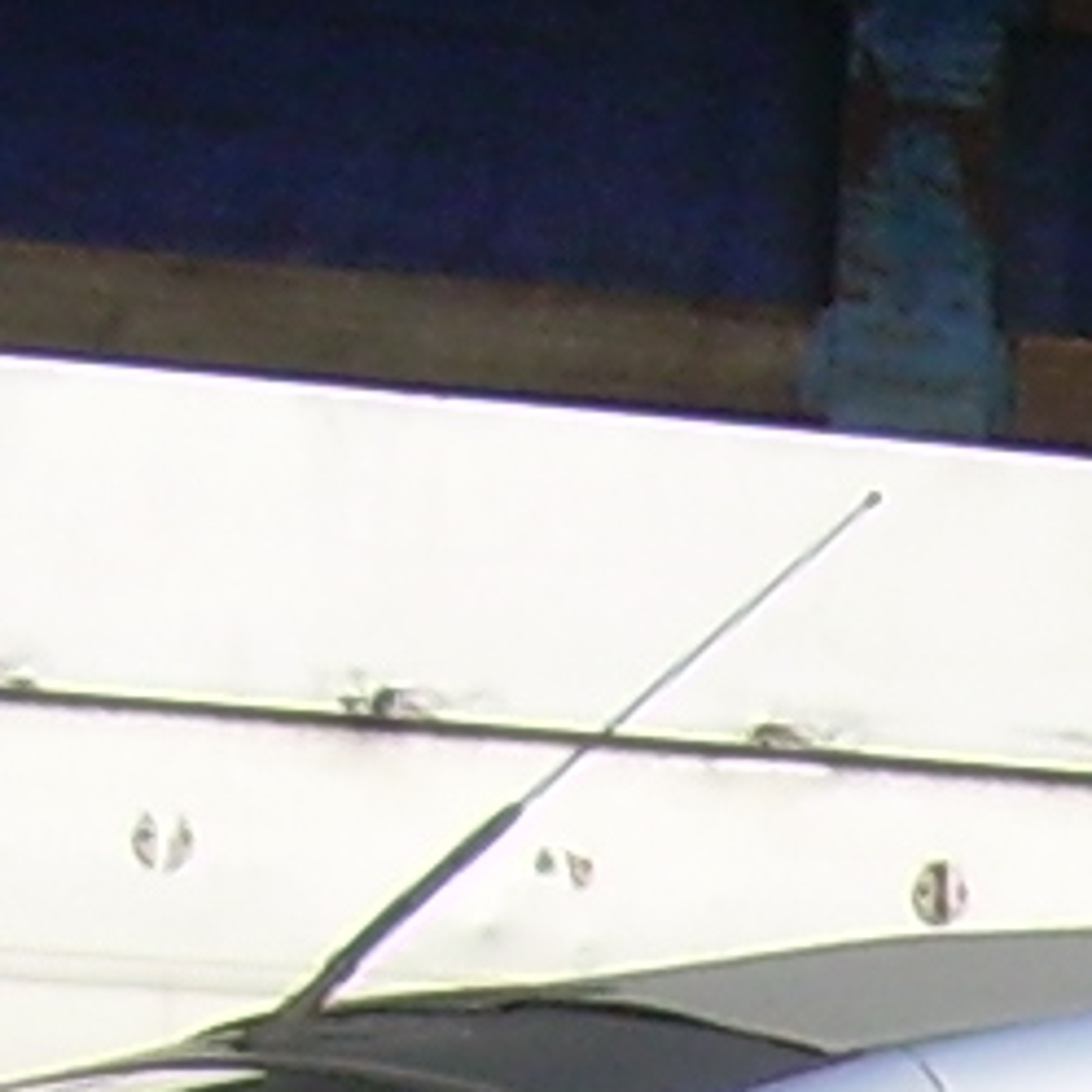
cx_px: 4302
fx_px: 10921
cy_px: 2776
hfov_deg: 5.1
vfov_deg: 5.5
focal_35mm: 306
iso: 50
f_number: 4.6
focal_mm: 6.3
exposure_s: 1/193
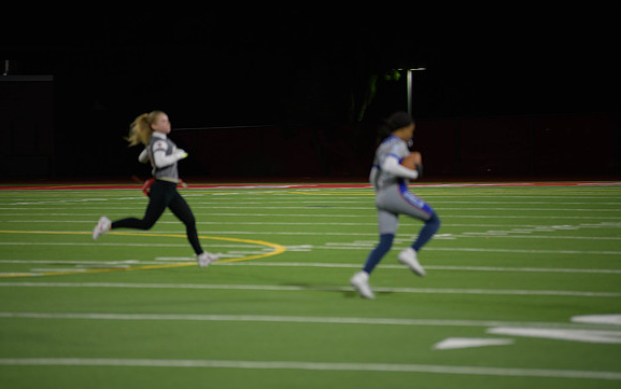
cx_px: 310
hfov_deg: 10.2
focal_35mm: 205
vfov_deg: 6.4
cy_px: 199
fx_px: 3470
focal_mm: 200
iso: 720
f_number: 2.8
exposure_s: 1/200
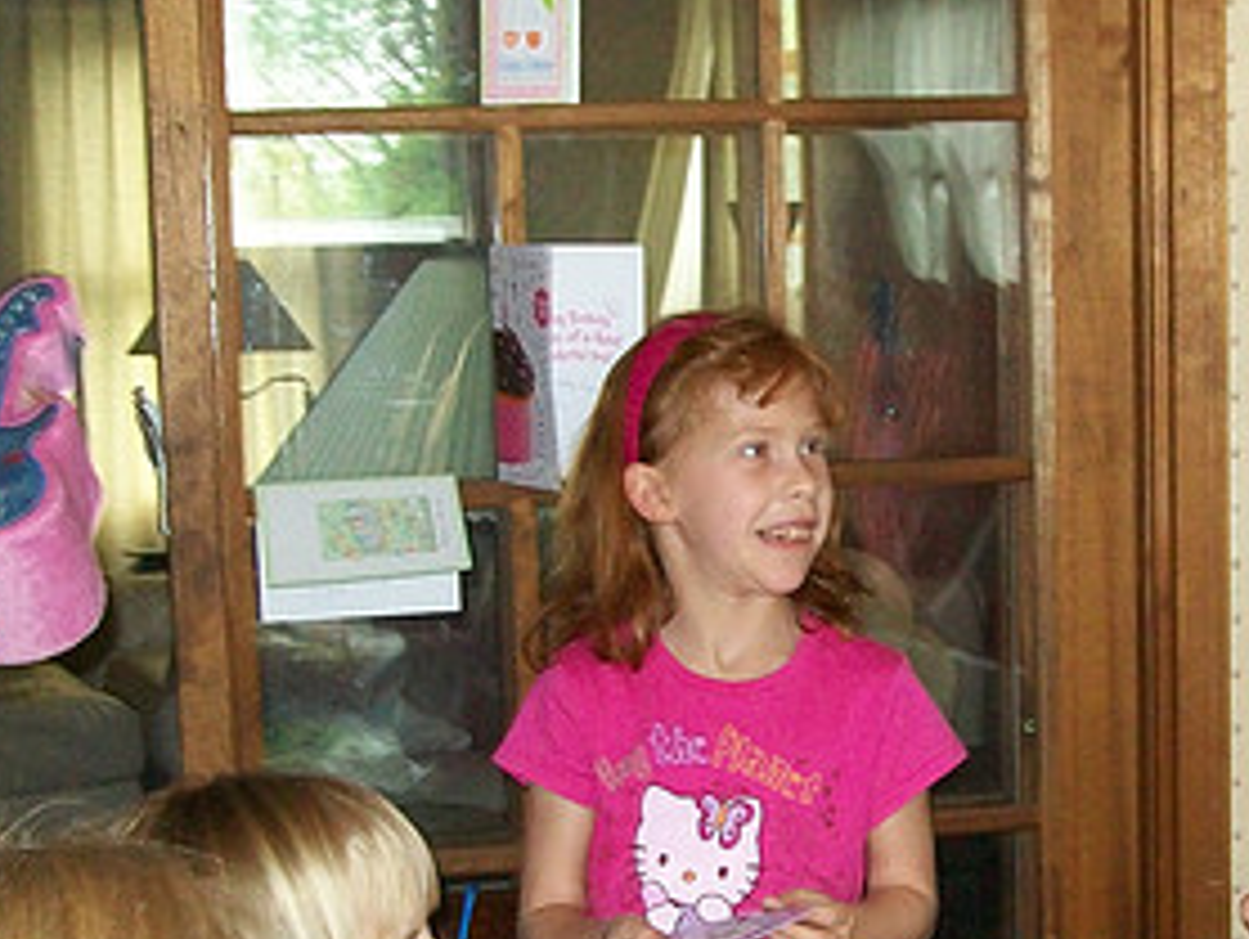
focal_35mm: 75
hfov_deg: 25.9
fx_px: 2708
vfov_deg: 19.6
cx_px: 768
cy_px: 613
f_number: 2.7
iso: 160
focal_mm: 6
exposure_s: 1/60
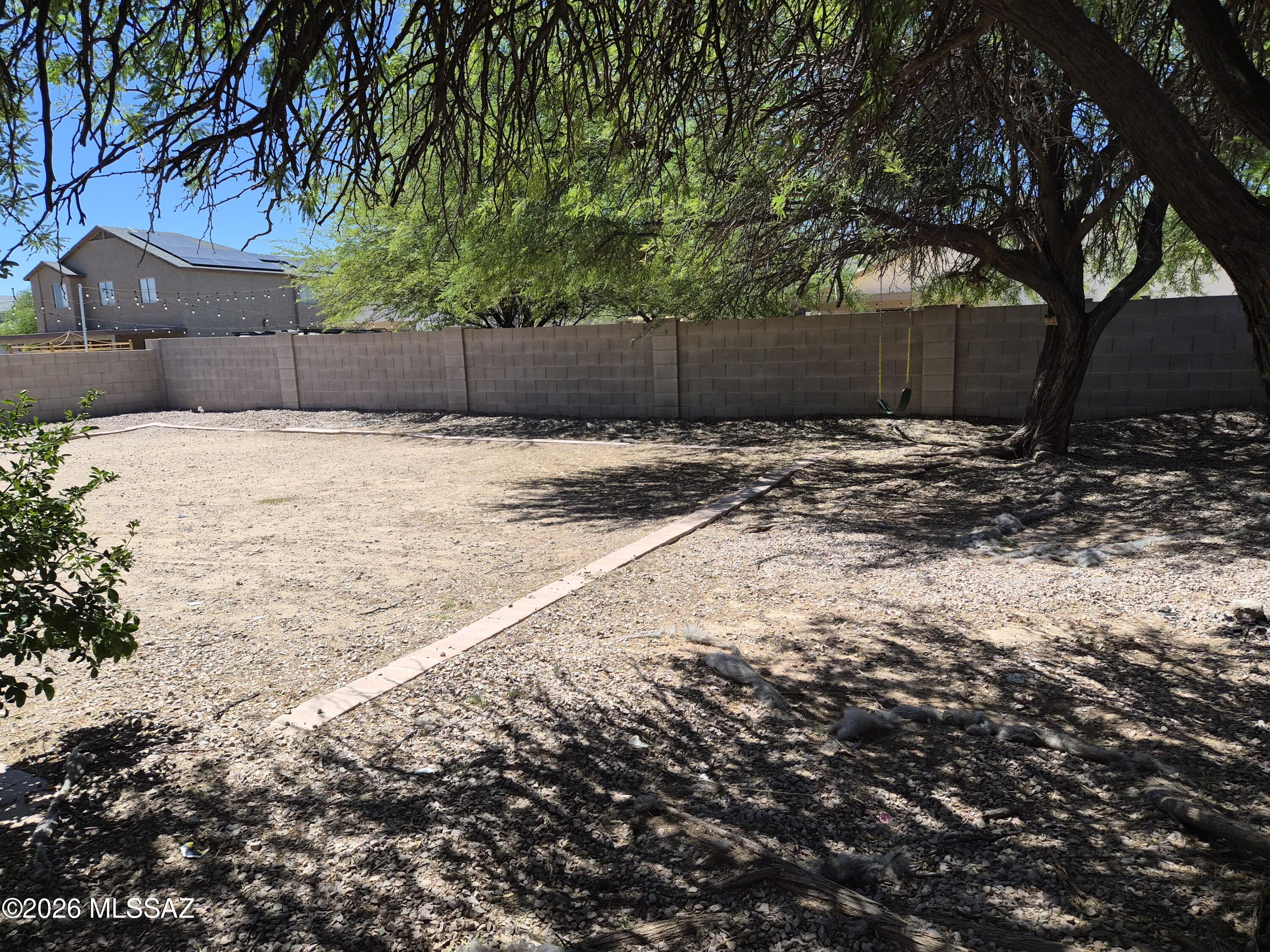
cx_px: 635
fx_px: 844
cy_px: 476
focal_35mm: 23
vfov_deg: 58.9
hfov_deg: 73.9
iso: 80
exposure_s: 1/3264
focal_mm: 5.4
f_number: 1.8
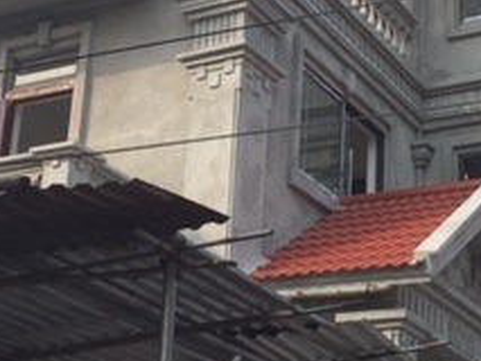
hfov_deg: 22.4
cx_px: 307
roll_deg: -3.7
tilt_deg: +19.9
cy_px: 196
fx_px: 1210
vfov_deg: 17.0
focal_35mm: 87
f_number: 2.2
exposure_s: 1/1412
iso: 32
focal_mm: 4.15
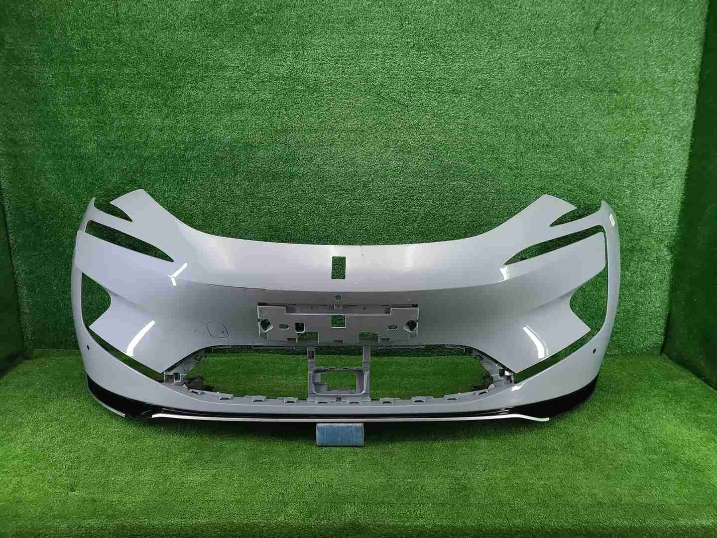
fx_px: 539
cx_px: 358
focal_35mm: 26
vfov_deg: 53.1
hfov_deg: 67.3
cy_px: 269
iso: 100
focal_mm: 5.4
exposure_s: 1/50
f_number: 1.8
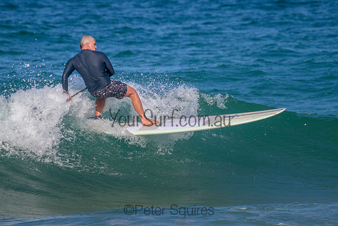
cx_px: 188
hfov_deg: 1.9
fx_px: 10283
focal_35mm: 1095
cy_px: 80
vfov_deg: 1.3
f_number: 11
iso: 1250
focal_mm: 800
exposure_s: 1/2000
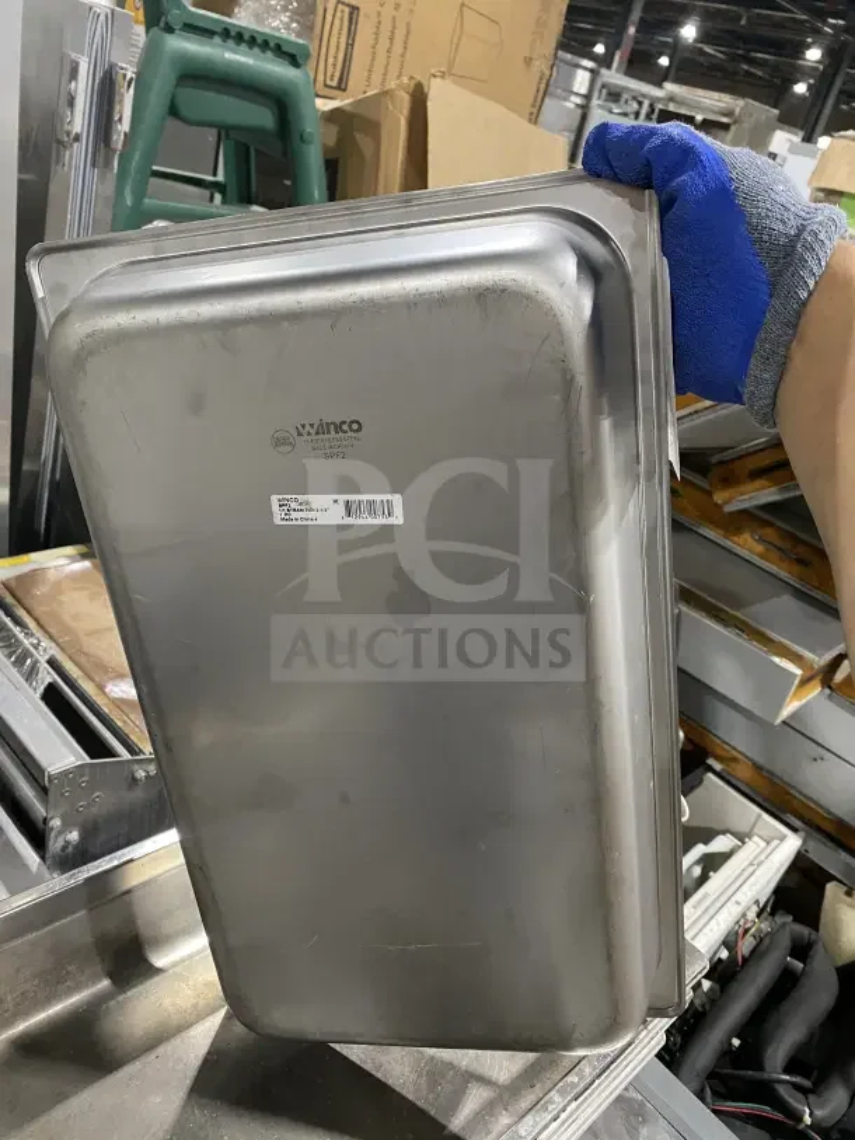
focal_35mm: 26
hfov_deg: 53.1
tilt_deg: -26.8
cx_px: 428
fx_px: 856
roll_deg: -16.9
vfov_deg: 67.3
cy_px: 570
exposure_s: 1/60
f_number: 1.8
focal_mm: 4.25
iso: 400
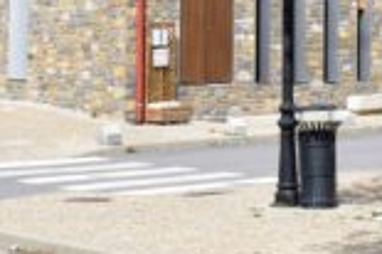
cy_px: -266
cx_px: 323
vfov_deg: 7.8
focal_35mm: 168
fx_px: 1783
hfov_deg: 12.2
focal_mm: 25
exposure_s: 1/400
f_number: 10
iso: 200
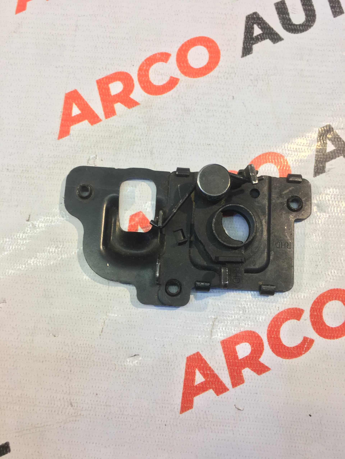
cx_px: 172
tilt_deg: -78.0
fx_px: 385
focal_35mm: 29
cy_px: 230
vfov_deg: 61.7
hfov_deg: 48.2
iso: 32
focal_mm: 4.15
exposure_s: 1/33
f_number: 2.2
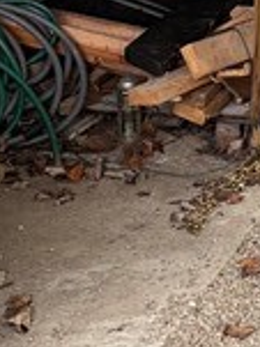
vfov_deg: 11.8
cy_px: -108
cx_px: 216
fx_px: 1635
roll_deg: -0.8
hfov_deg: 9.1
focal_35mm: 163
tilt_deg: -9.9
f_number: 1.78
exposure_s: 1/96
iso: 200
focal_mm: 6.76
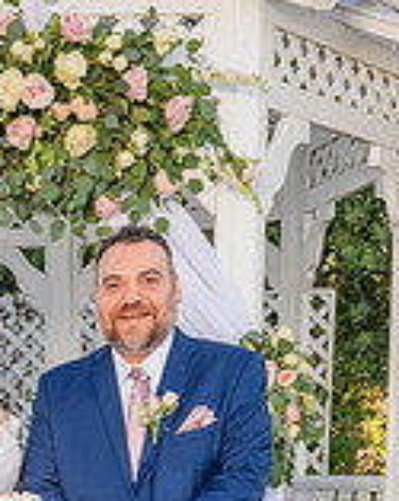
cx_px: -181
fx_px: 1554
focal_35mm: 105
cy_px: 692
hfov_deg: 13.8
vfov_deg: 17.0
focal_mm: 26
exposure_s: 1/200
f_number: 4.5
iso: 250
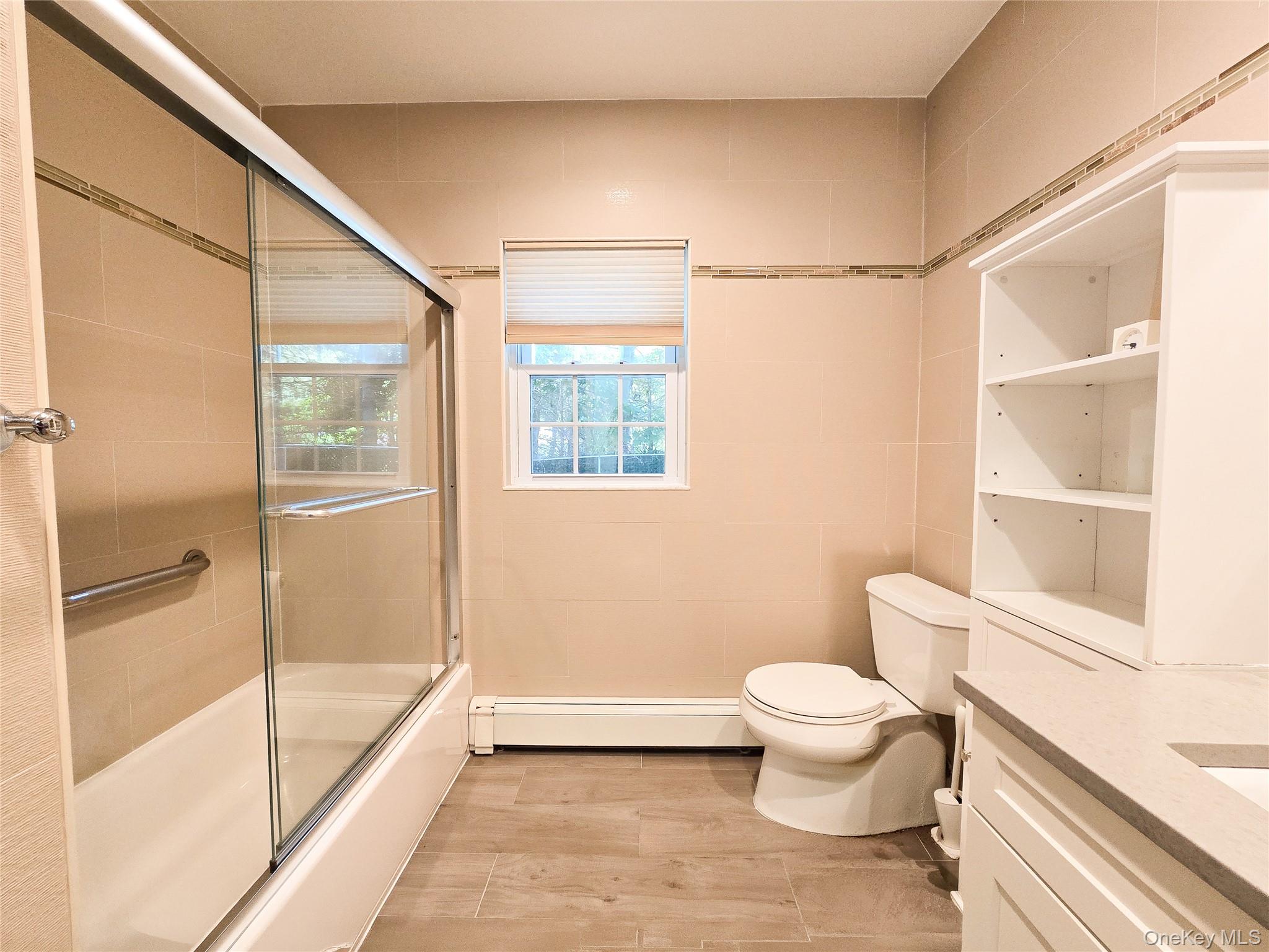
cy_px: 476
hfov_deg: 106.2
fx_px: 477
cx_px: 634
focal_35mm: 13
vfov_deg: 89.9
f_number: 2.2
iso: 320
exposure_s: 1/60
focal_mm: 2.2
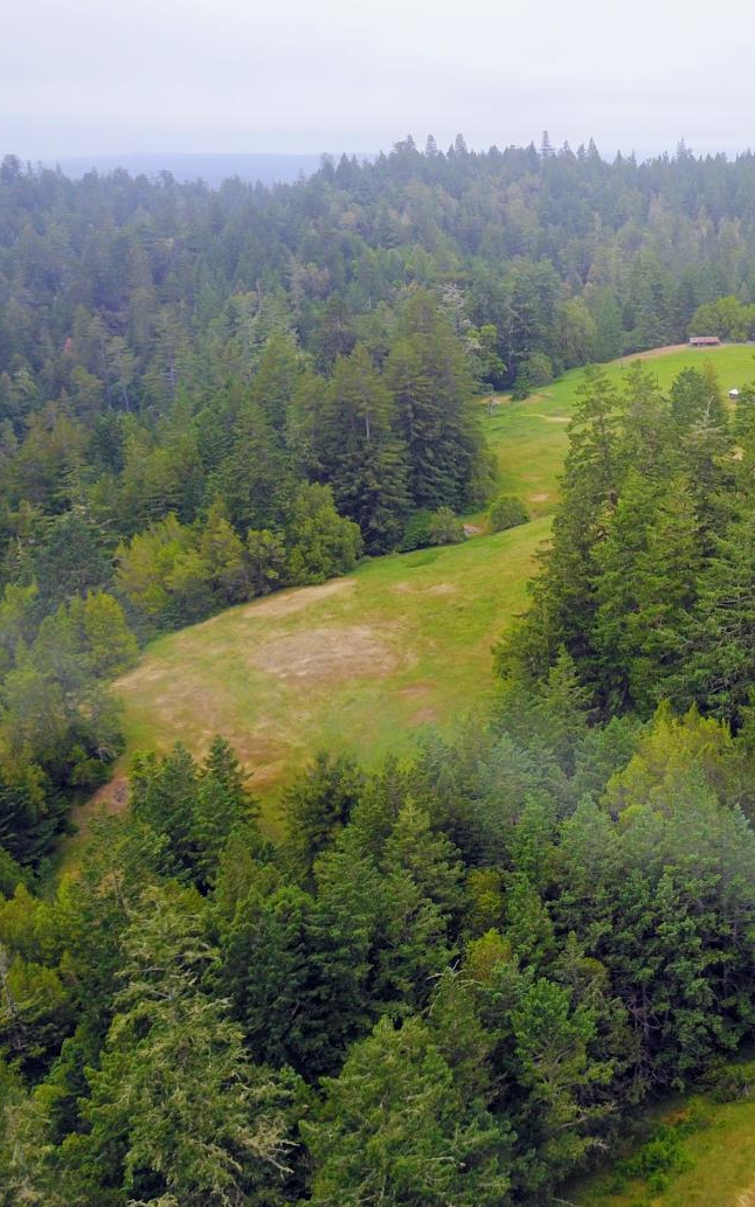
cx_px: 826
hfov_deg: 29.0
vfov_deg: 49.2
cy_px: 564
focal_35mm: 40
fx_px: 1316
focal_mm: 4.73
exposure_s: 1/507
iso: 100
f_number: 2.2
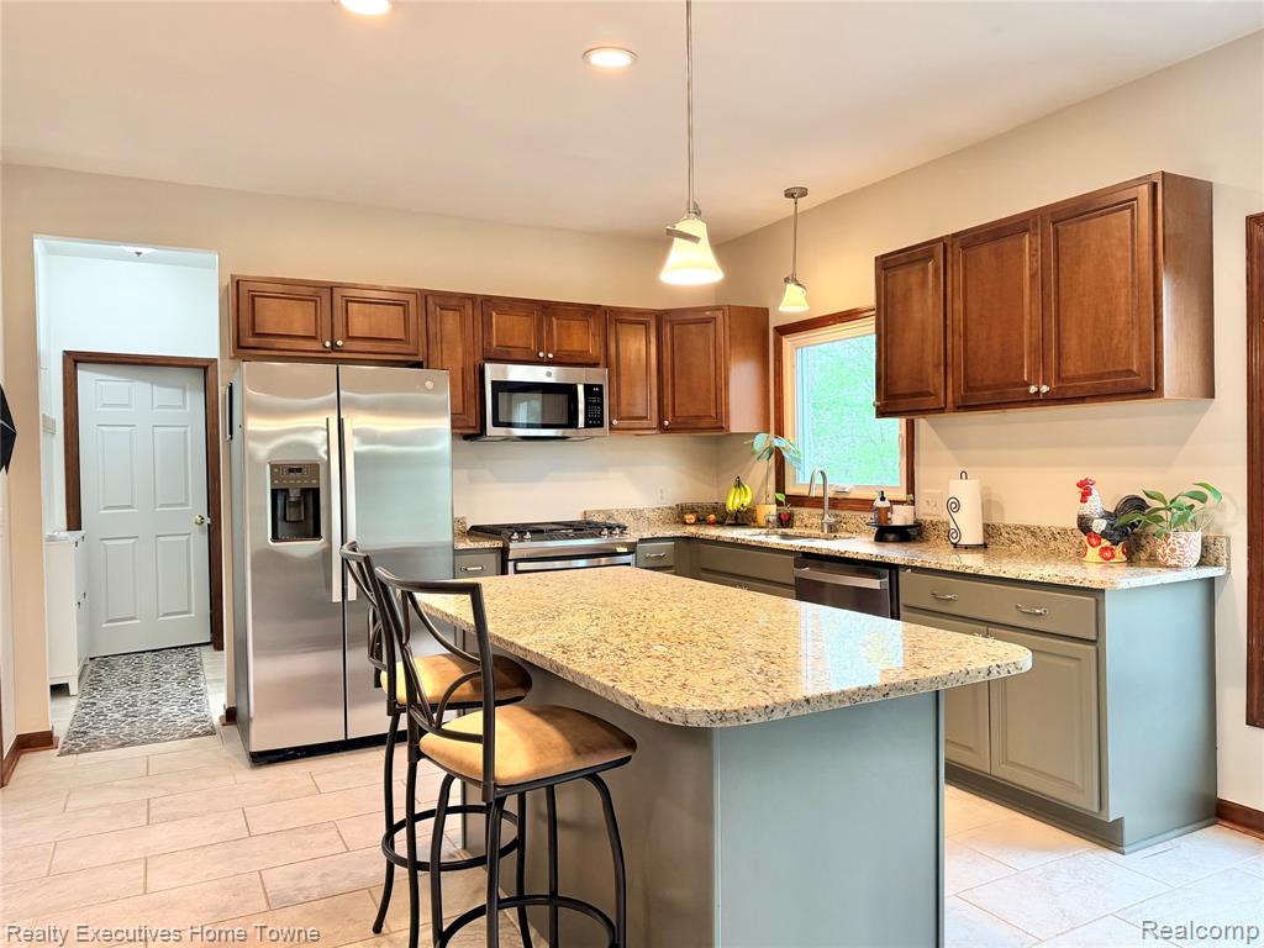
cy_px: 474
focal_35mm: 24
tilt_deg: -1.3
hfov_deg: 71.6
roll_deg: +1.1
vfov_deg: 56.8
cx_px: 632
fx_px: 876
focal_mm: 6.76
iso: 200
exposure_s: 1/120
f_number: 1.78
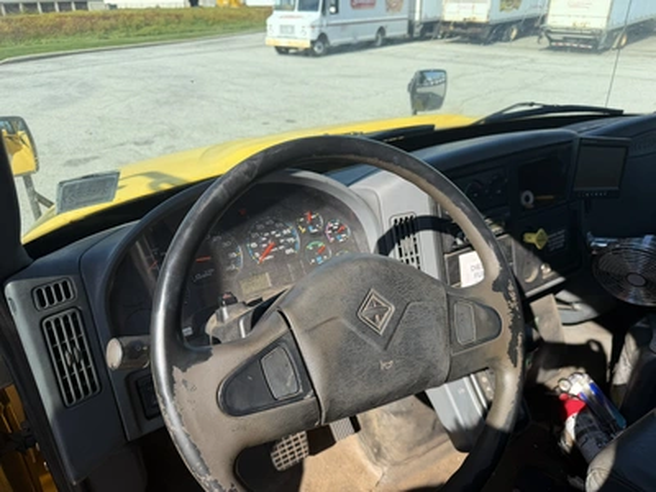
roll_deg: +2.4
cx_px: 328
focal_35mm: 24
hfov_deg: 71.6
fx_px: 455
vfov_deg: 56.8
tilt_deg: -26.9
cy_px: 246
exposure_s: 1/2000
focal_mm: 6.76
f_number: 1.78
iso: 80
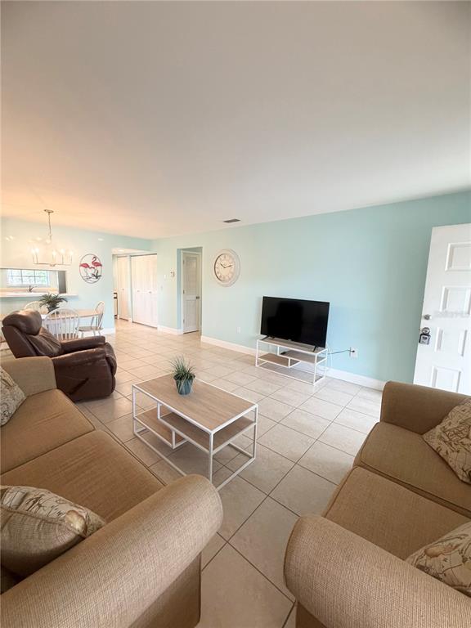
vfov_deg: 102.1
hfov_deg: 85.7
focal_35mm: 14
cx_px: 236
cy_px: 314
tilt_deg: -6.7
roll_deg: -1.7
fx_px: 254
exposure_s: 1/120
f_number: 2.2
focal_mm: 2.22
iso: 250
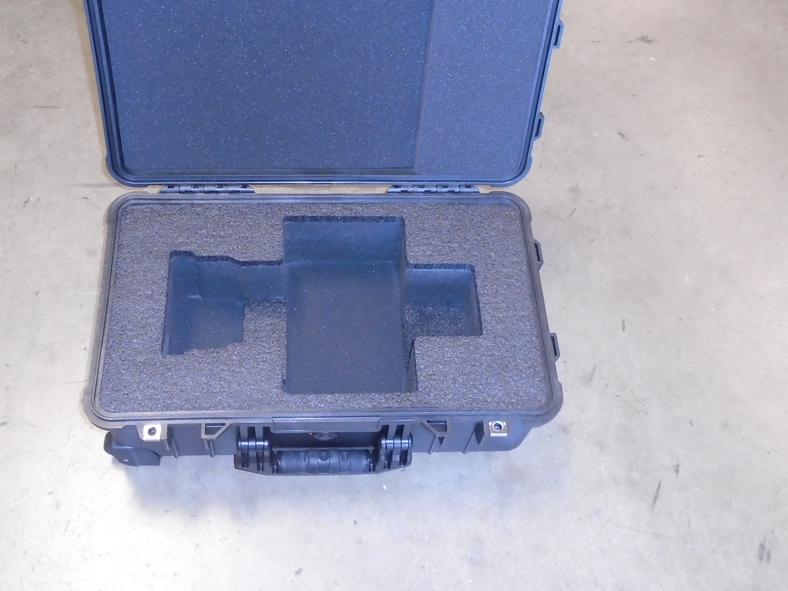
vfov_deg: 34.2
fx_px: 956
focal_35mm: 42
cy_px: 217
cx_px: 334
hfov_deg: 44.7
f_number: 3.5
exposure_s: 1/40
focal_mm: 5.5
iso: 400
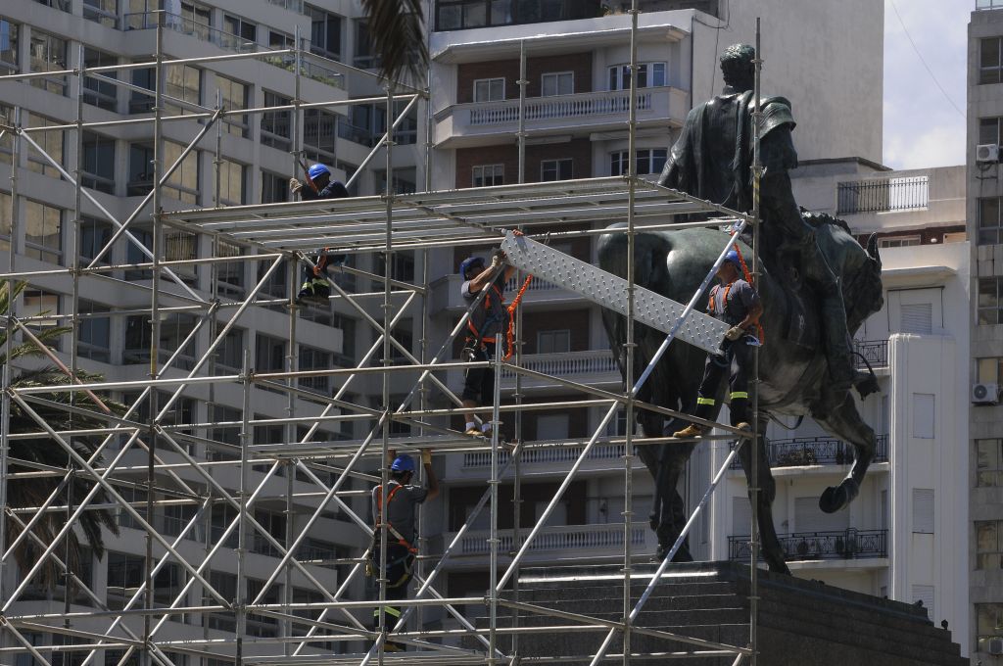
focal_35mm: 202
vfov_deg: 6.8
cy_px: 333
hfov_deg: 10.2
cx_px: 502
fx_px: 5635
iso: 400
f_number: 8
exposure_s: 1/400
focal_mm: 135
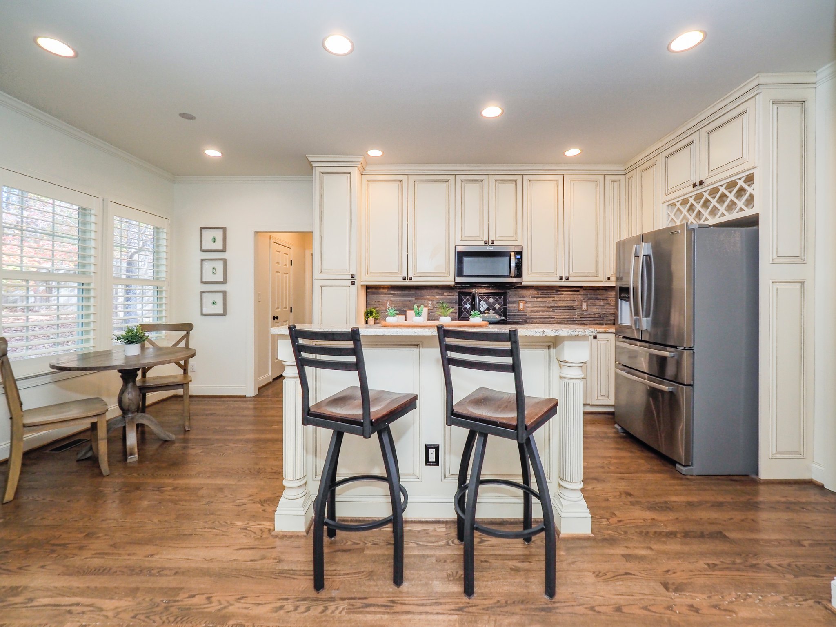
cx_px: 418
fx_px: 338
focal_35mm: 14
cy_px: 314
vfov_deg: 85.7
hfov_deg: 102.1
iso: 100
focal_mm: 7
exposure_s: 1/40
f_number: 5
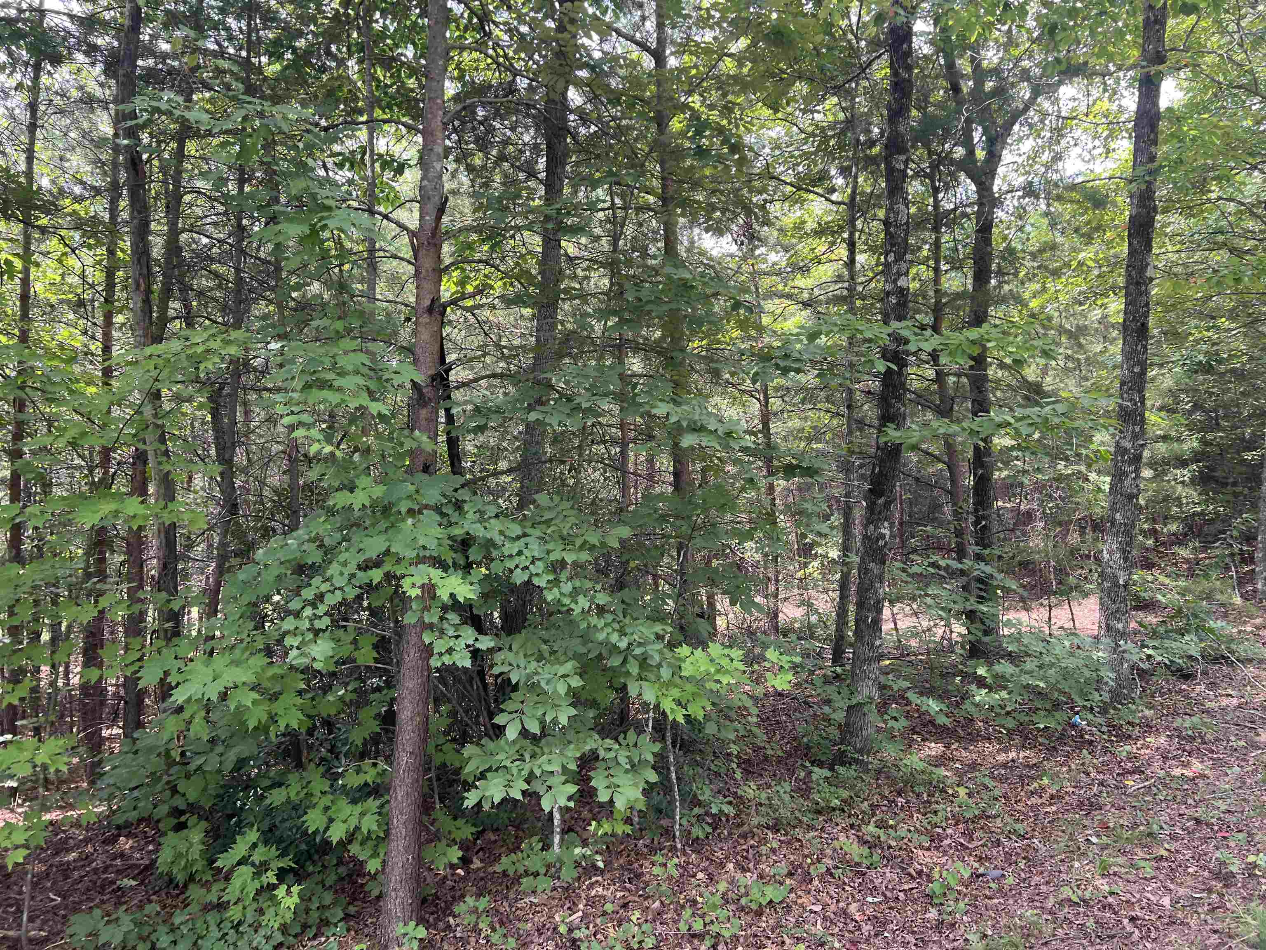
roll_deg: -3.2
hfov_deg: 67.3
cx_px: 633
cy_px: 475
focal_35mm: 26
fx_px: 951
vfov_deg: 53.1
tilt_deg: +0.3
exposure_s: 1/141
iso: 40
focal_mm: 5.7
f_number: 1.5
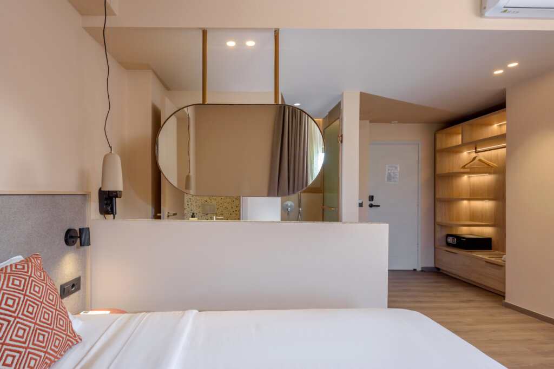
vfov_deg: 64.6
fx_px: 292
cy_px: 184
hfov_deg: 86.9
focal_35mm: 19
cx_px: 277
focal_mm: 19
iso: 400
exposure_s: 1/25
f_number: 9
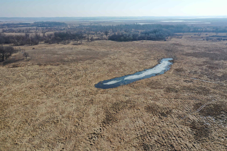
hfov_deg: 65.5
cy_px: 76
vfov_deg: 46.4
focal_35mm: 28
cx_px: 114
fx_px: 177
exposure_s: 1/200
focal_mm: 10.26
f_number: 5
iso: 100
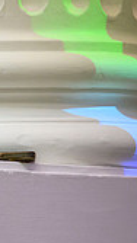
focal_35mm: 726
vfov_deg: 3.0
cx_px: -278
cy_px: 135
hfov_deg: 1.7
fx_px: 4686
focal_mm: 200
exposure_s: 1/400
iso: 4000
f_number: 3.5
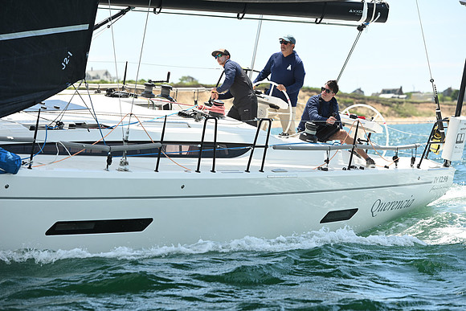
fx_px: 1813
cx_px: 233
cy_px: 156
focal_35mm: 140
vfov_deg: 9.8
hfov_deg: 14.7
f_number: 5.6
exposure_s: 1/1000
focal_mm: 140
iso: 320
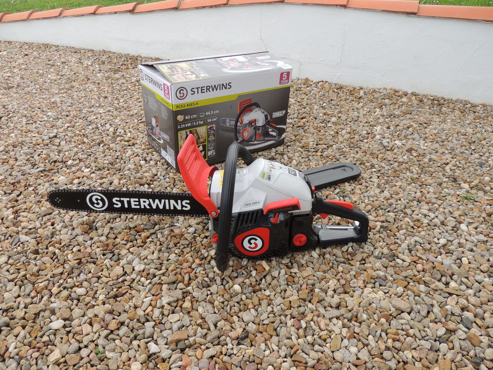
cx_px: 246
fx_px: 342
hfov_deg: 71.6
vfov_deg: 56.8
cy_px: 185
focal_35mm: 24
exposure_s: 1/250
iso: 100
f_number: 3
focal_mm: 4.3
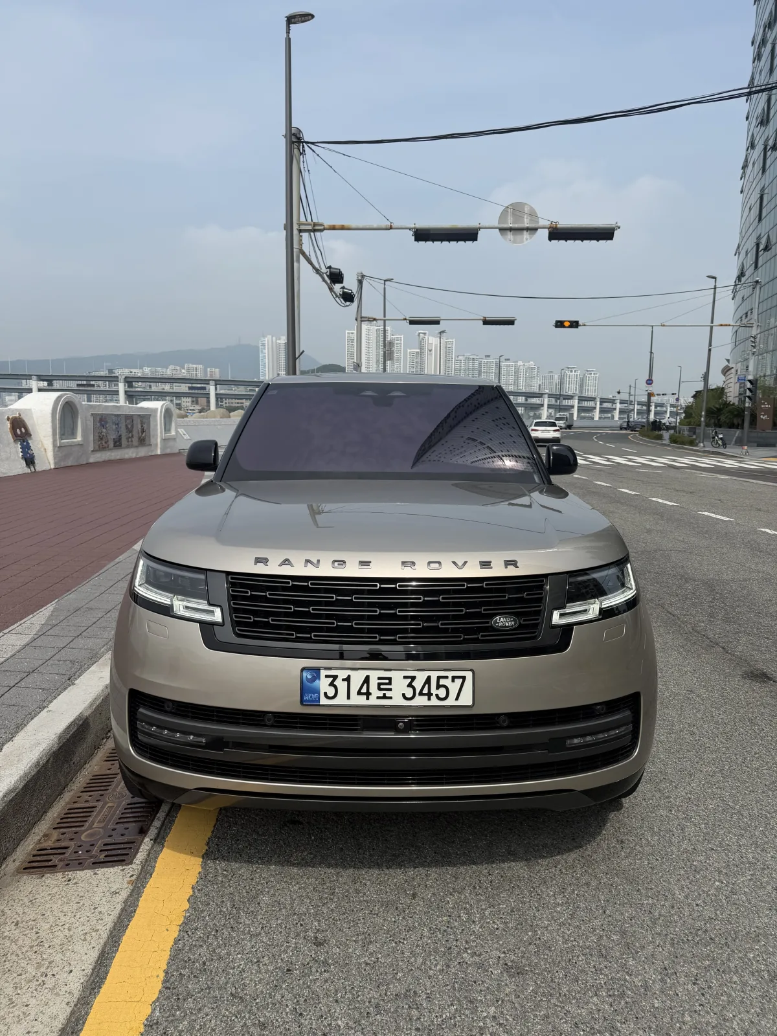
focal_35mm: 24
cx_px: 388
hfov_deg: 56.8
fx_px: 718
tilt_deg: -8.1
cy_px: 518
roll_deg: -1.5
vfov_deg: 71.6
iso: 80
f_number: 1.78
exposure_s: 1/5714
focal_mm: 6.76
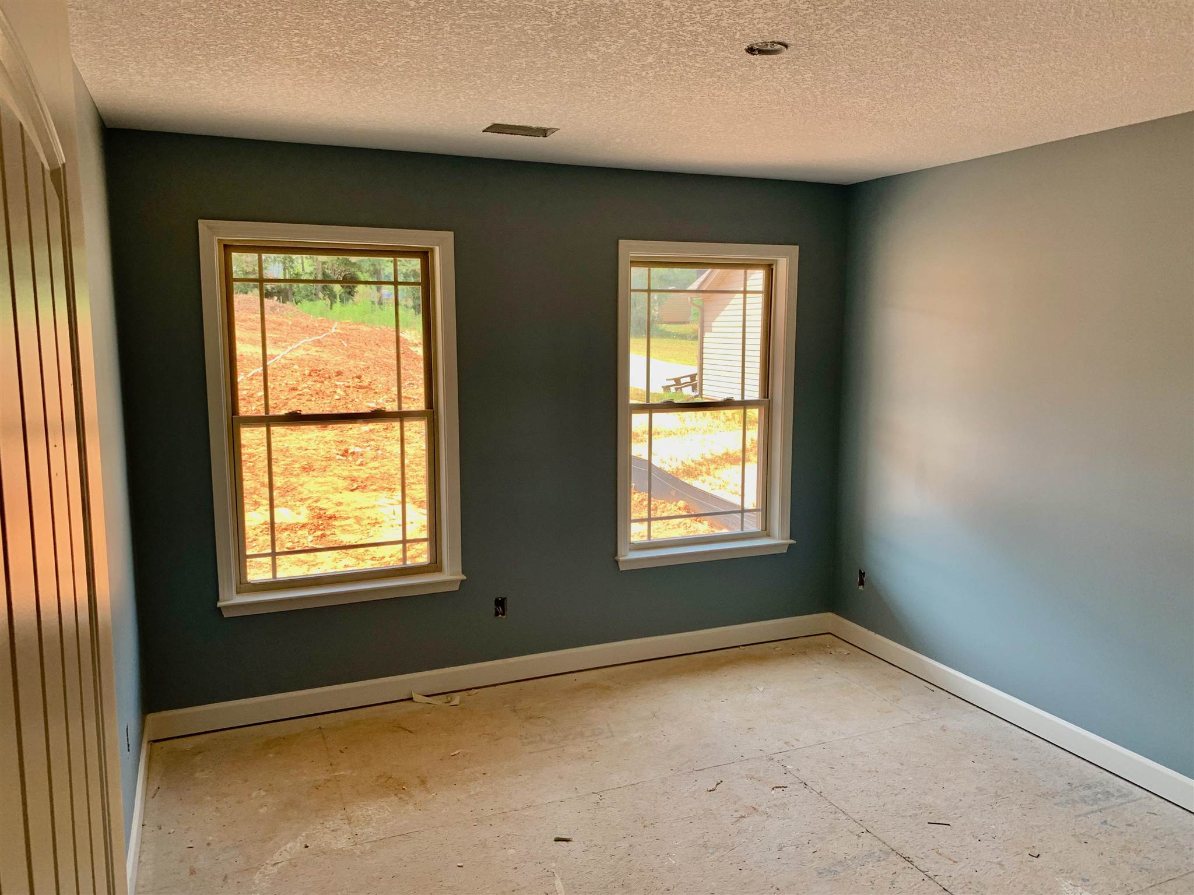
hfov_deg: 67.3
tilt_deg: -6.4
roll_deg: -1.5
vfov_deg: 53.1
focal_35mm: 26
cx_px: 597
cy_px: 448
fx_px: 897
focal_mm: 4.25
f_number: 1.8
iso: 40
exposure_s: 1/121
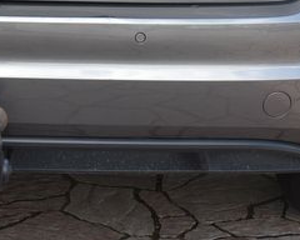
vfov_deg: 7.6
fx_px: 1776
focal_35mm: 200
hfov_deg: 9.6
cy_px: -141
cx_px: -31
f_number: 8
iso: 500
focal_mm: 50
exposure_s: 1/250
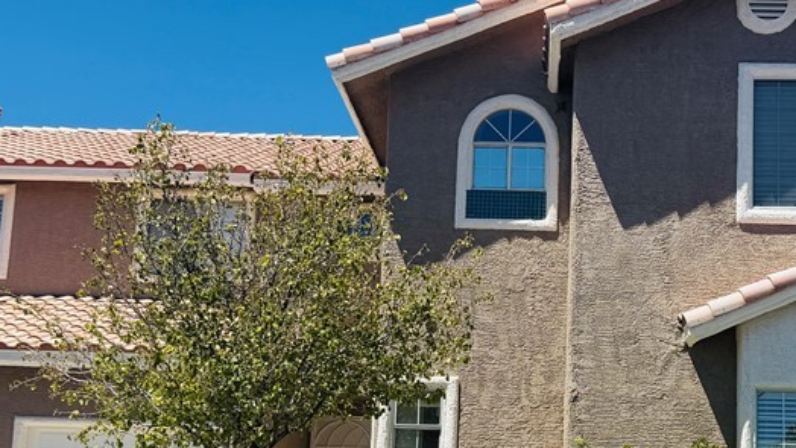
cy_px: 262
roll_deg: -1.5
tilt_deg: +9.3
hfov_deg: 40.0
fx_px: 1077
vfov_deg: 23.5
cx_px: 539
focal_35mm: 51
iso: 80
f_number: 1.78
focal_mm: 6.76
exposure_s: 1/4673
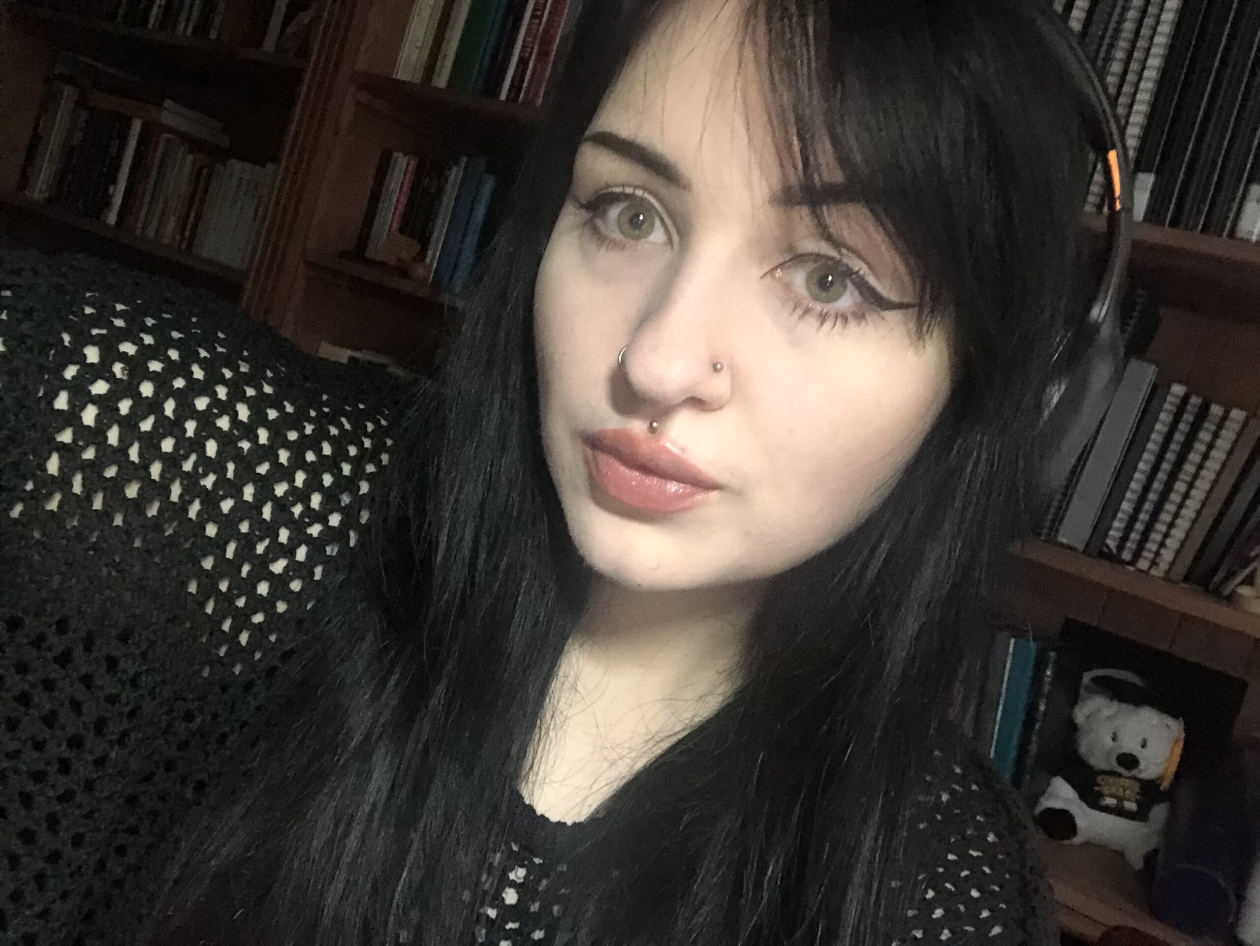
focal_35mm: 32
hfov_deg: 56.8
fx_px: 1165
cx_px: 630
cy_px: 473
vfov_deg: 44.2
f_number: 2.2
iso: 500
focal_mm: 2.87
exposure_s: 1/30
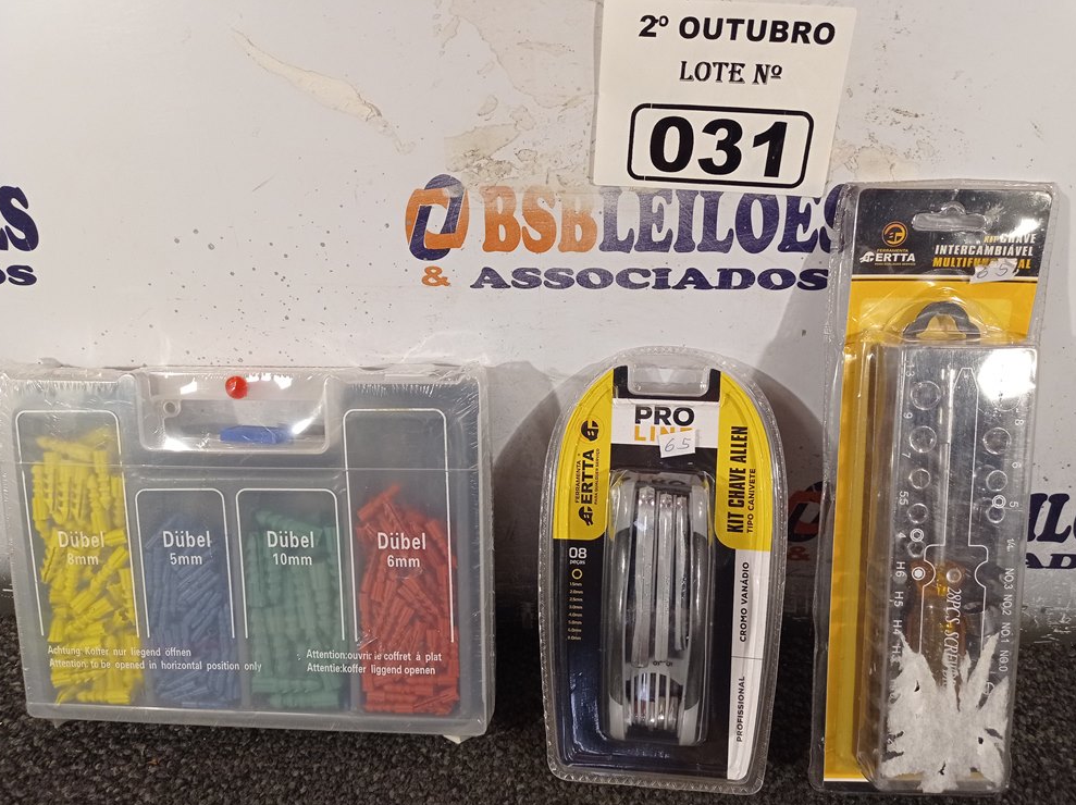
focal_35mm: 29
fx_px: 901
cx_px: 548
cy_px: 416
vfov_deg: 48.2
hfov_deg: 61.7
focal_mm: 4.7
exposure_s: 1/120
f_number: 1.79
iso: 156
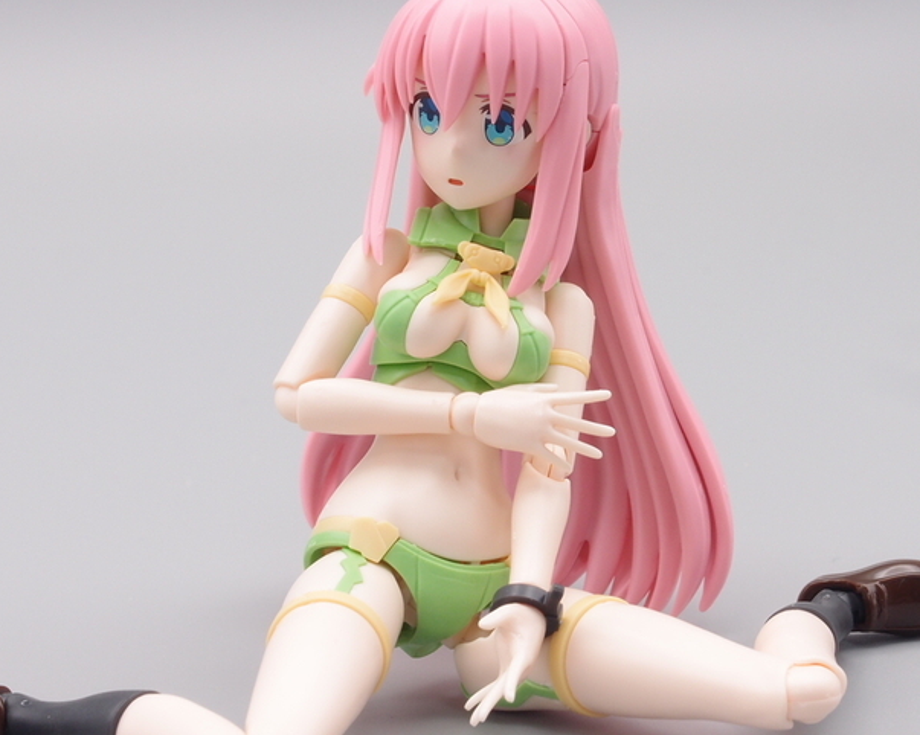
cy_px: 319
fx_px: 2504
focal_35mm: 92
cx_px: 490
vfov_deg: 16.7
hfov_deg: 20.8
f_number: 8
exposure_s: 1/13
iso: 100
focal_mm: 15.27
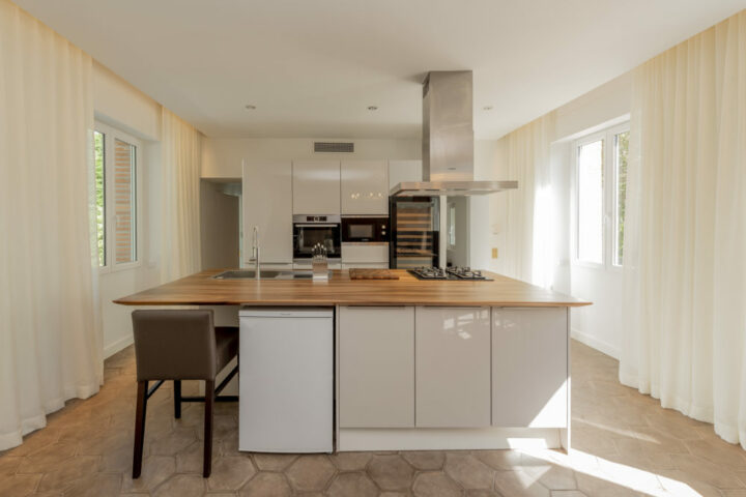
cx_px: 373
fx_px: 290
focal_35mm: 14
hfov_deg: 104.3
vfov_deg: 81.2
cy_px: 248
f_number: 9
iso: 100
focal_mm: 14
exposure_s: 1/10
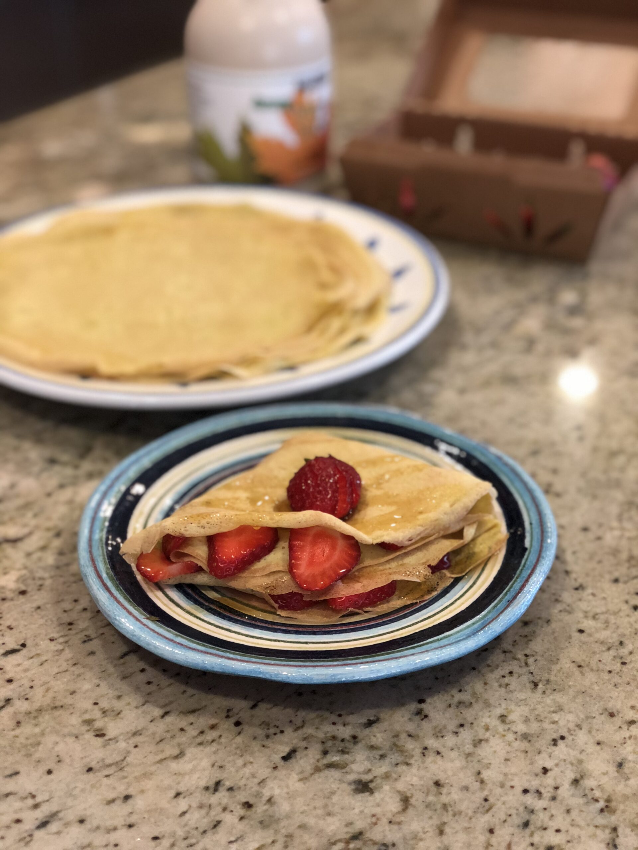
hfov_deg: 28.0
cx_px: 319
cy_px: 425
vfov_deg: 36.8
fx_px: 1278
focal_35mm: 52
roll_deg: +0.1
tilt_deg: -30.4
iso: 125
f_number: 2.4
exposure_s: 1/30
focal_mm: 6
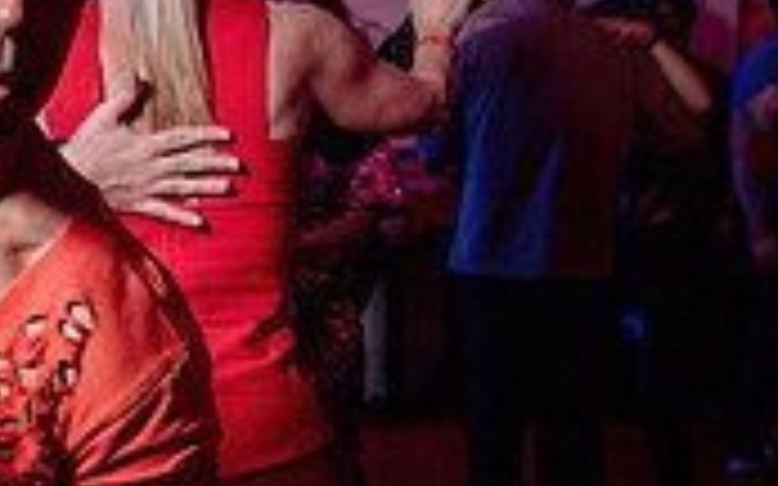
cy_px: 426
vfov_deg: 13.1
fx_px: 2098
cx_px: 61
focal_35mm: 99
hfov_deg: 20.5
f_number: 2.8
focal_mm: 28
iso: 800
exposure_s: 1/50
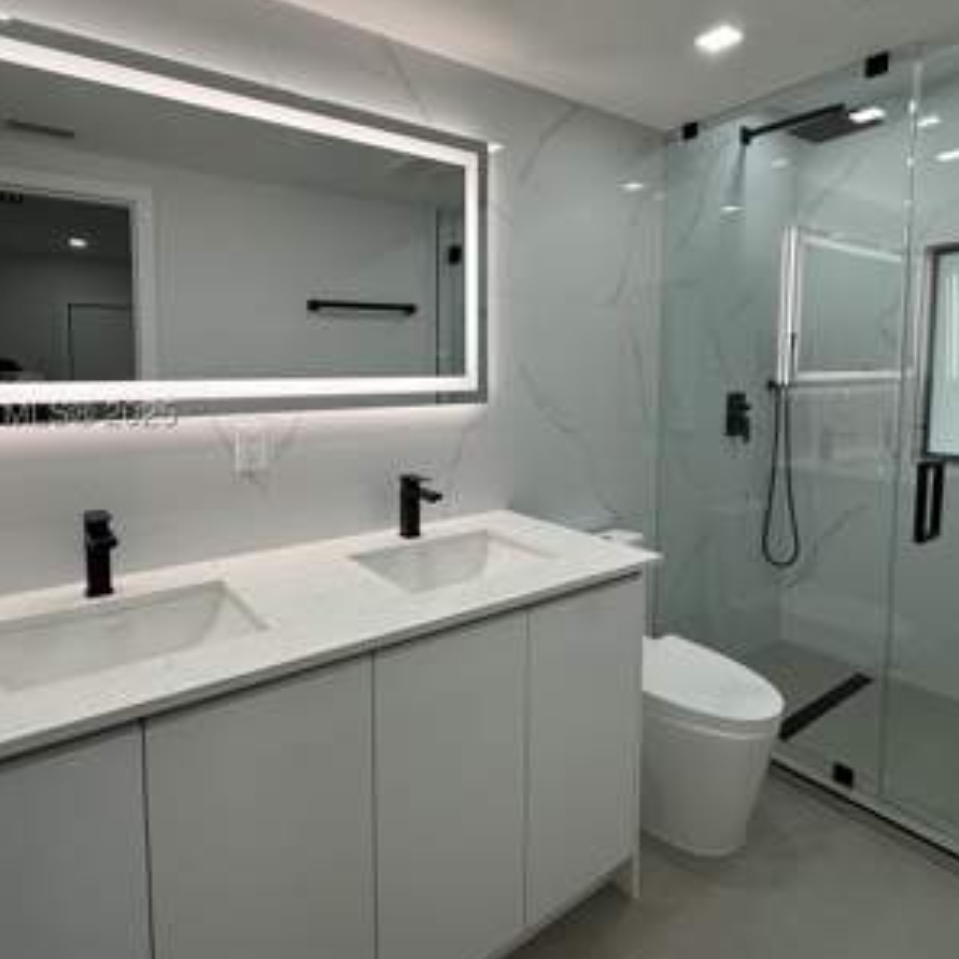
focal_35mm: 20
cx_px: 462
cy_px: 420
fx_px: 627
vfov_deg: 74.5
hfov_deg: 74.8
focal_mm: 2.22
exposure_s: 1/101
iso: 50
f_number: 2.2
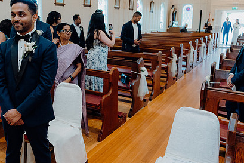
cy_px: 63
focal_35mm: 34
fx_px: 231
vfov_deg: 38.7
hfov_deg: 55.6
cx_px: 104
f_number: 3.5
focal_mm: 24
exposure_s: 1/250
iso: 2500
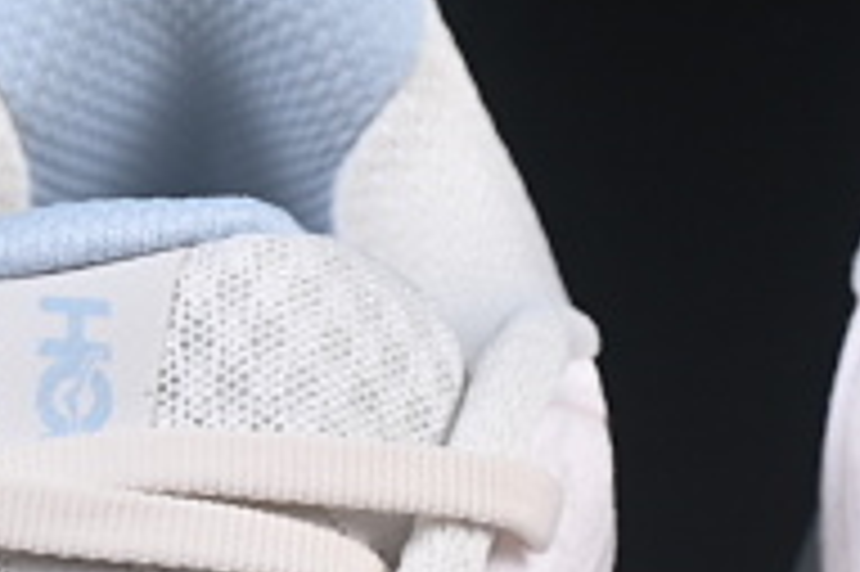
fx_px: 10120
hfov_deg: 4.9
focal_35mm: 424
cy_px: 1266
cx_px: 603
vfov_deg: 3.2
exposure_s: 1/80
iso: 160
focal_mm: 50
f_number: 8
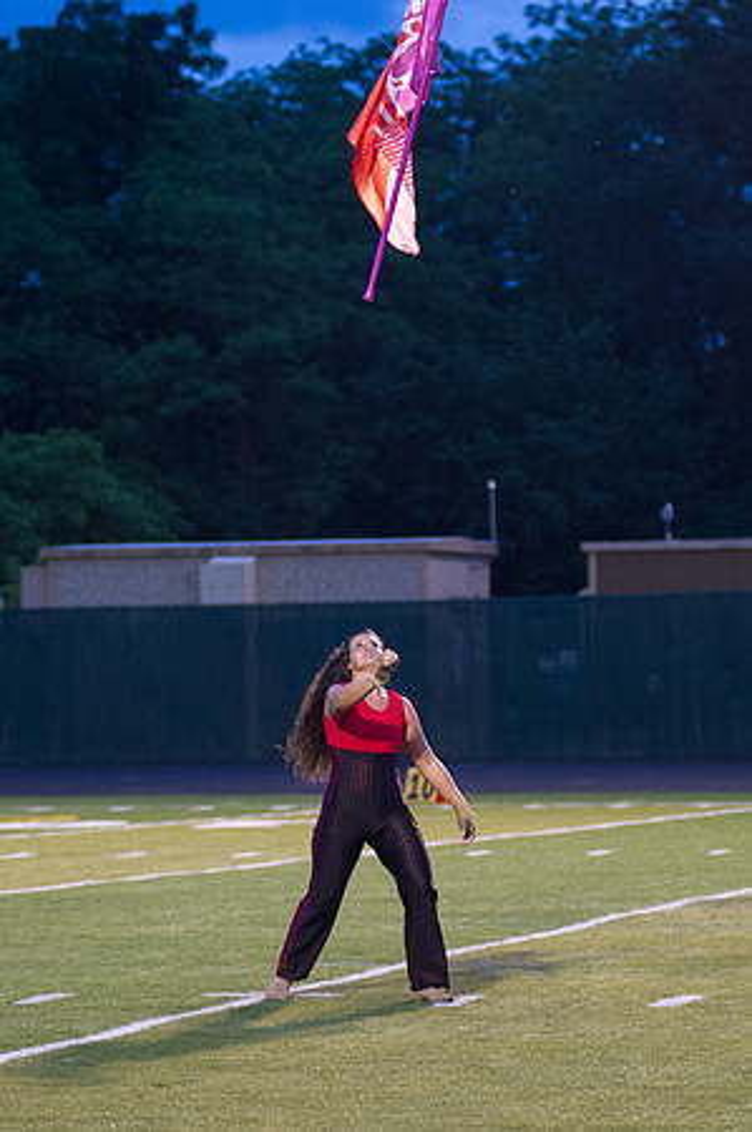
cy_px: 613
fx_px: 5355
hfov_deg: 8.0
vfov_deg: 12.1
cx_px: 359
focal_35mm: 171
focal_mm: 100
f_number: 2.8
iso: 3600
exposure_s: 1/160
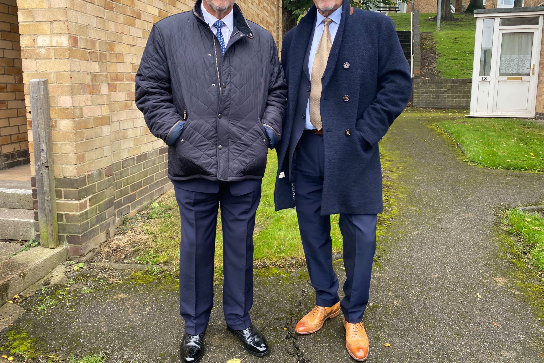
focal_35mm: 29
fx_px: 438
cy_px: 148
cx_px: 267
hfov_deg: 63.7
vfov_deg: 44.8
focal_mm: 4.25
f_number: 1.8
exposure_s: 1/122
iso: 40
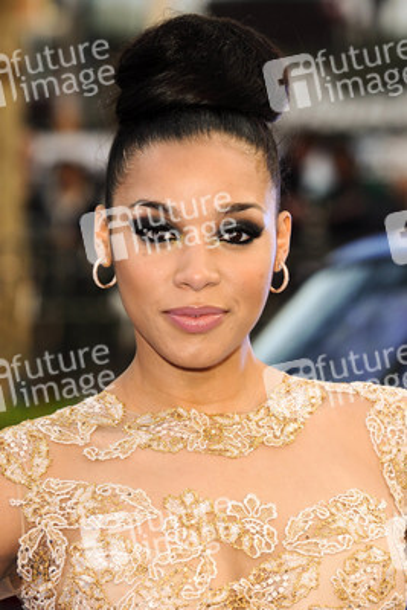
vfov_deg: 12.2
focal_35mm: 168
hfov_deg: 8.2
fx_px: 2846
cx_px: 204
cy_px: 305
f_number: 4.5
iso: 320
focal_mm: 112
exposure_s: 1/250
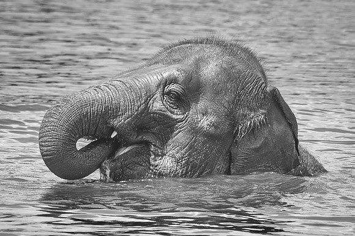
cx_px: 162
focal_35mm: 1083
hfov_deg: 1.9
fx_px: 10673
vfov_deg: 1.3
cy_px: 55
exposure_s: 1/1000
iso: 400
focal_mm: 390
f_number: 7.1
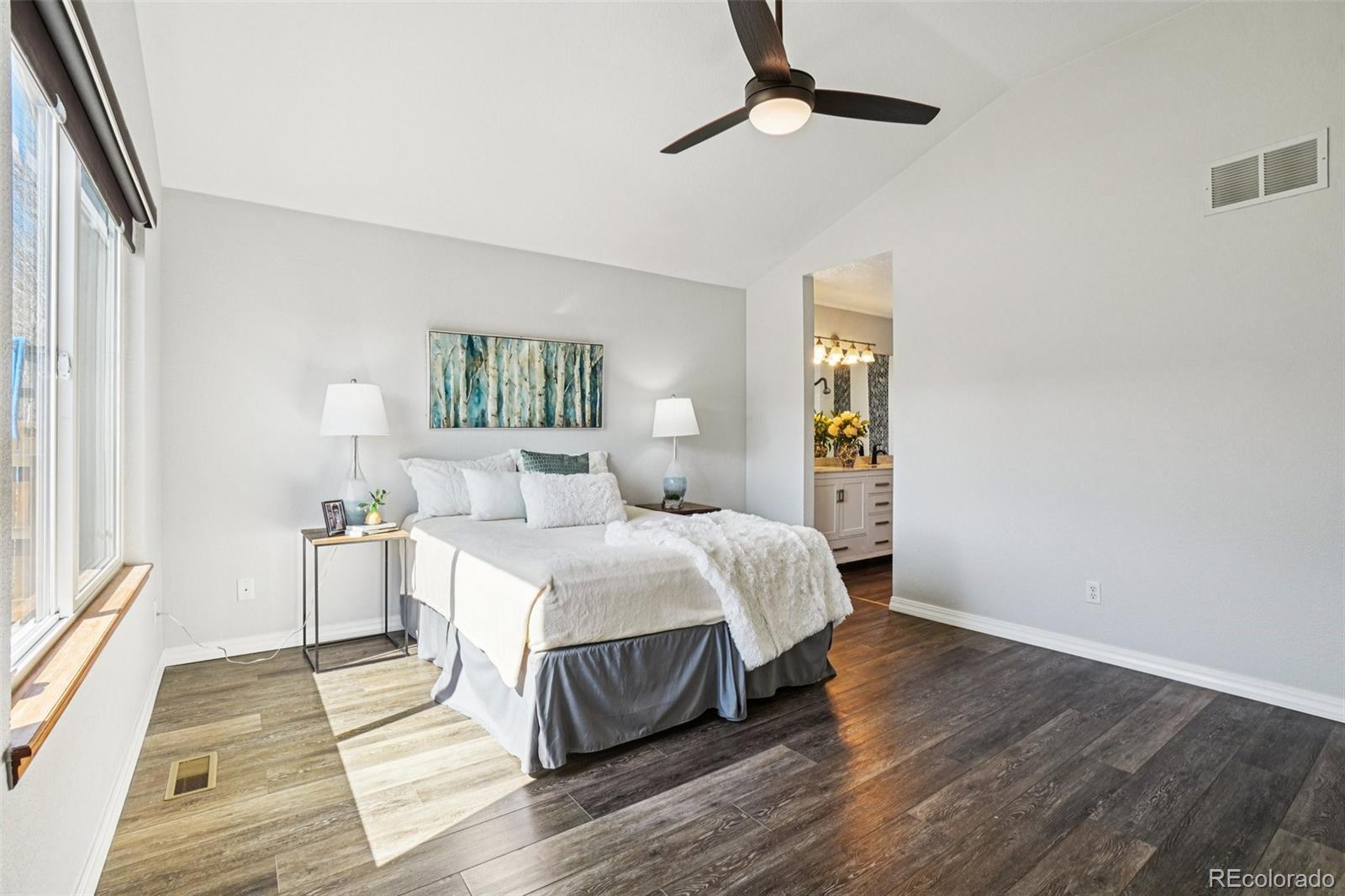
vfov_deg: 77.3
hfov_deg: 100.4
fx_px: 560
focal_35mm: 15
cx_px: 672
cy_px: 448
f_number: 8
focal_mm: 10
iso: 400
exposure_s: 1/160
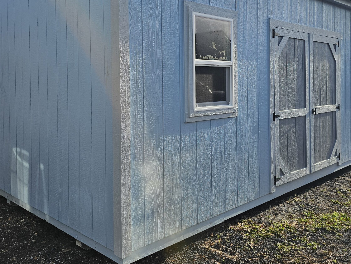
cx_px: 188
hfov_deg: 52.6
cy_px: 89
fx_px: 355
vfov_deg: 40.2
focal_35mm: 35
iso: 20
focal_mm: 6.3
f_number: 1.7
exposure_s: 1/1170
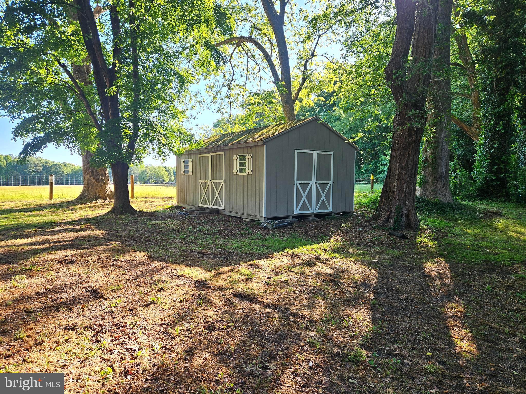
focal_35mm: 23
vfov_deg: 58.9
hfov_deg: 73.9
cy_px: 197
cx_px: 263
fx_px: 349
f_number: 1.8
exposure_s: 1/207
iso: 25
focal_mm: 5.4
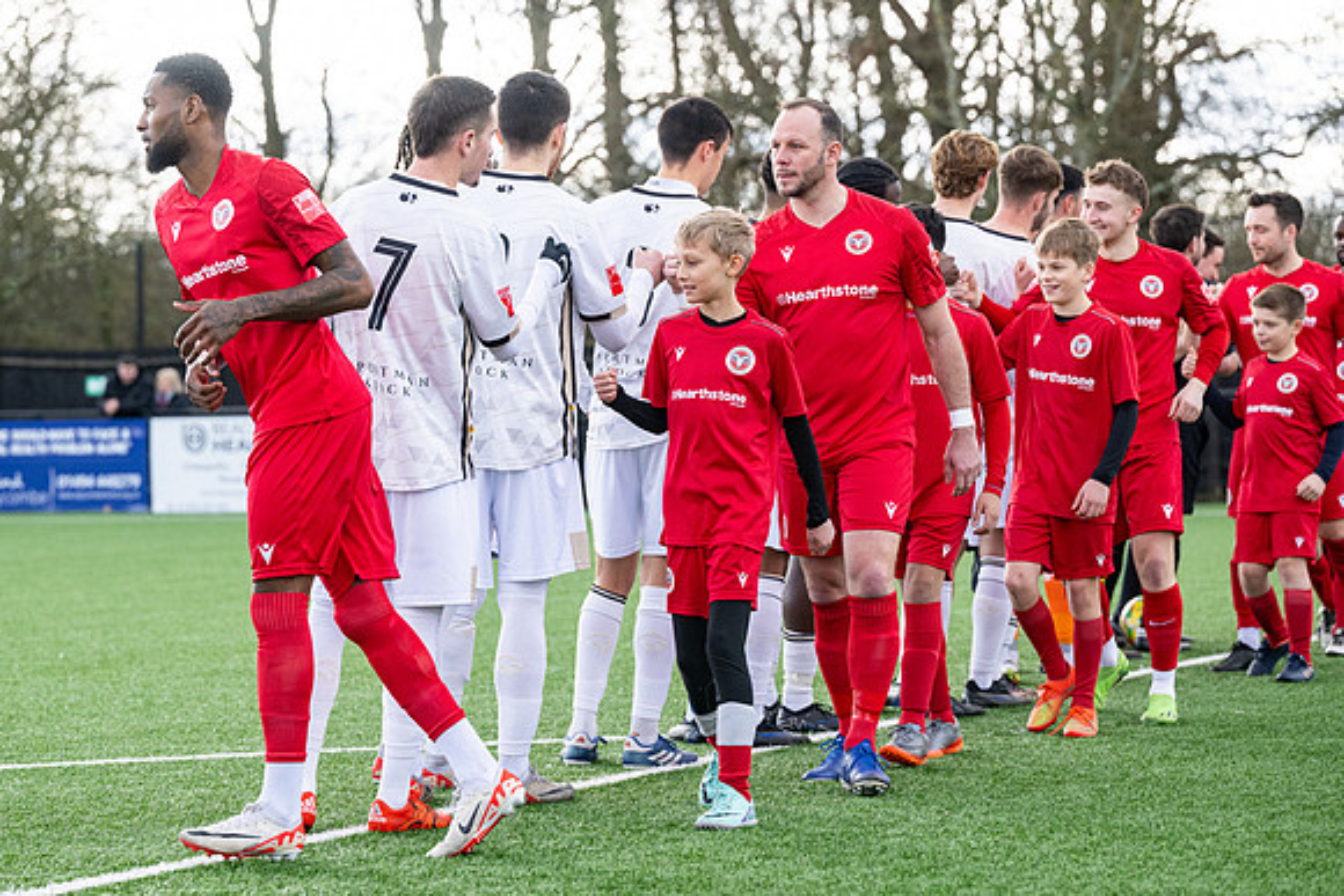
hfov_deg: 18.4
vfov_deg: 12.4
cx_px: 621
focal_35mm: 111
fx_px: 4141
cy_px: 464
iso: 800
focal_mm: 103
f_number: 4
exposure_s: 1/1600
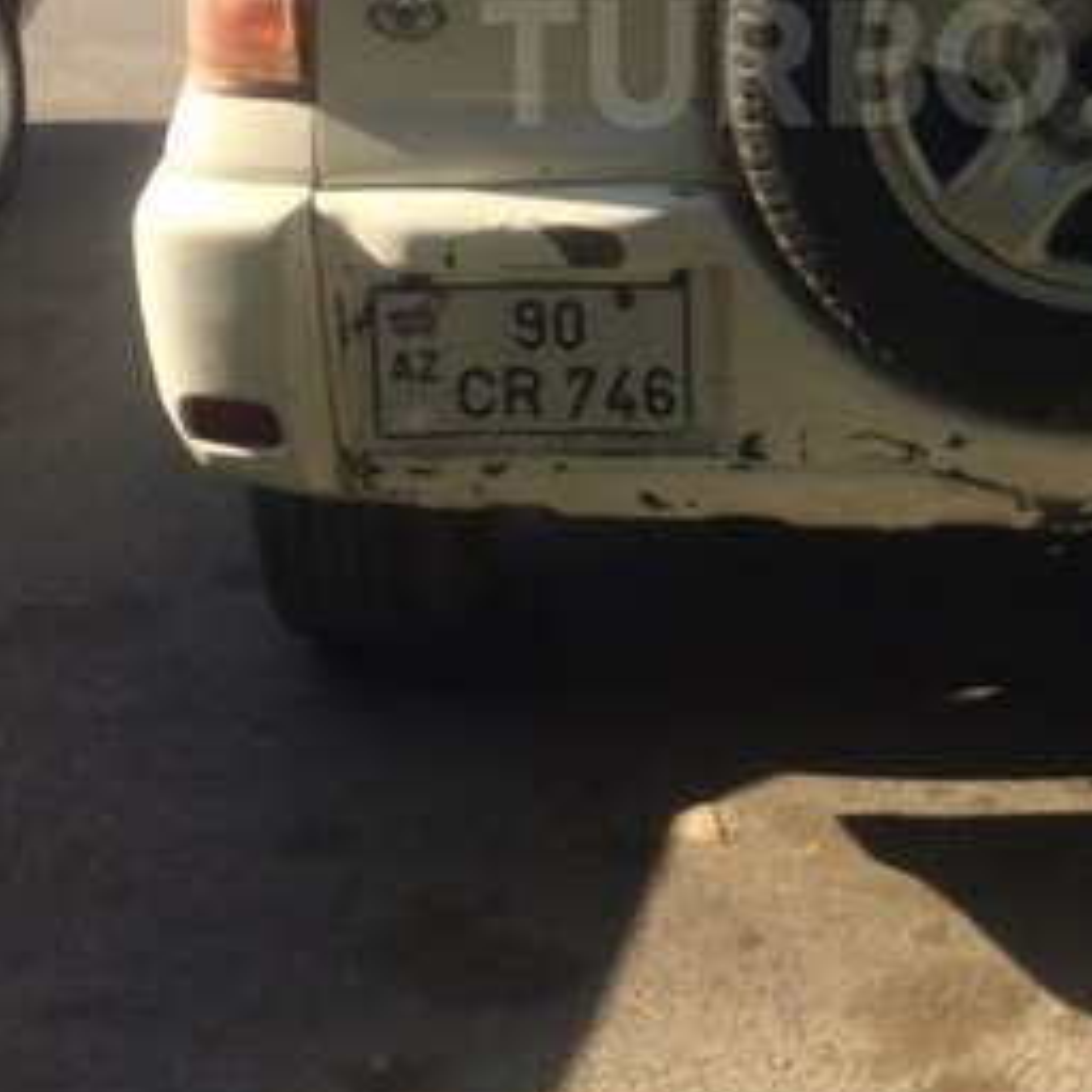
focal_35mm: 66
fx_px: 2356
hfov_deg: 25.5
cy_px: 62
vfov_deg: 25.1
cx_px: 917
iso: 32
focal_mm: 4.15
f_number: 2.2
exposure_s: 1/1053
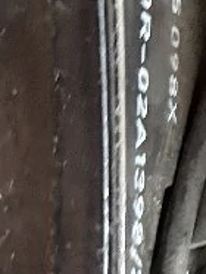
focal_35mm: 186
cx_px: 612
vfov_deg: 10.5
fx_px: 1472
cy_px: 295
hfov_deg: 7.2
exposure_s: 1/33
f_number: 1.6
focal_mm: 5.96
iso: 640
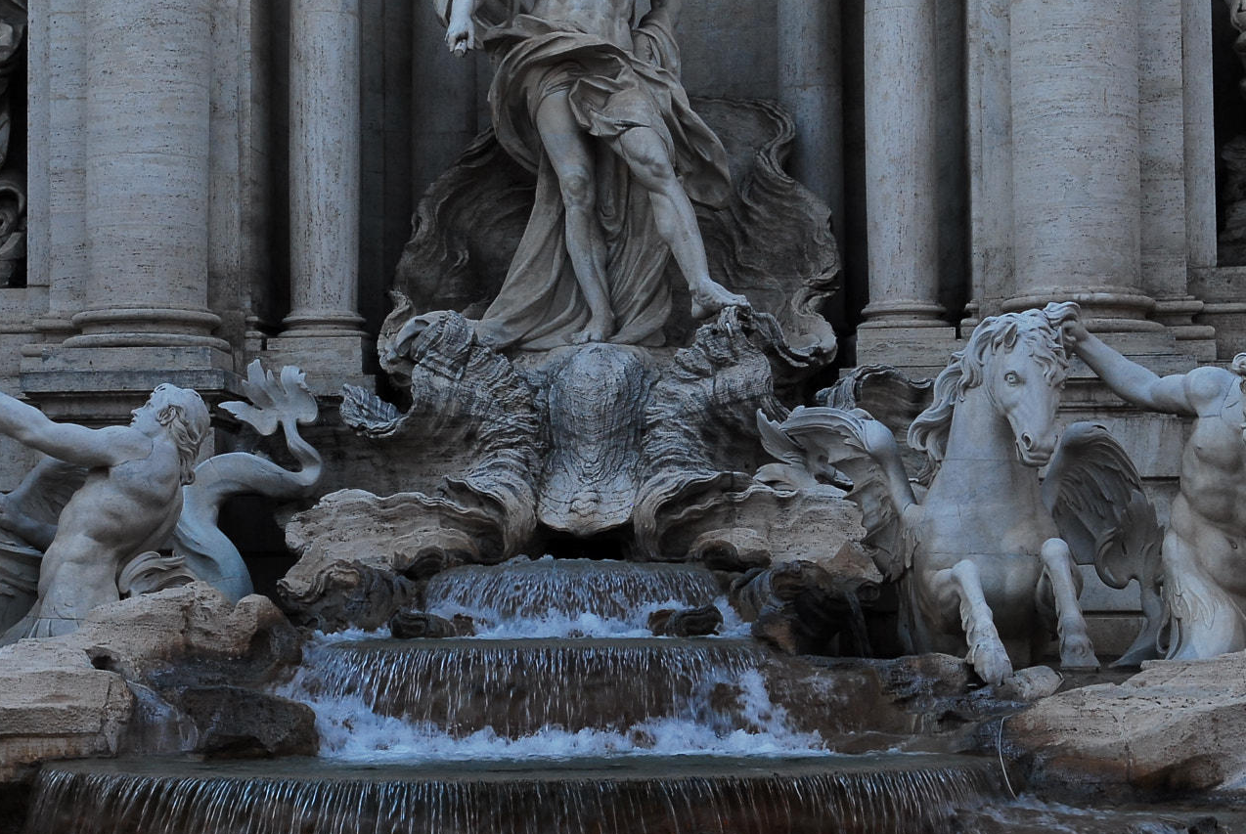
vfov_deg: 16.7
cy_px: 352
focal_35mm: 82
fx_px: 2842
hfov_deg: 24.7
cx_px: 589
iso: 400
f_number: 5
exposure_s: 1/60
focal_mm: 34
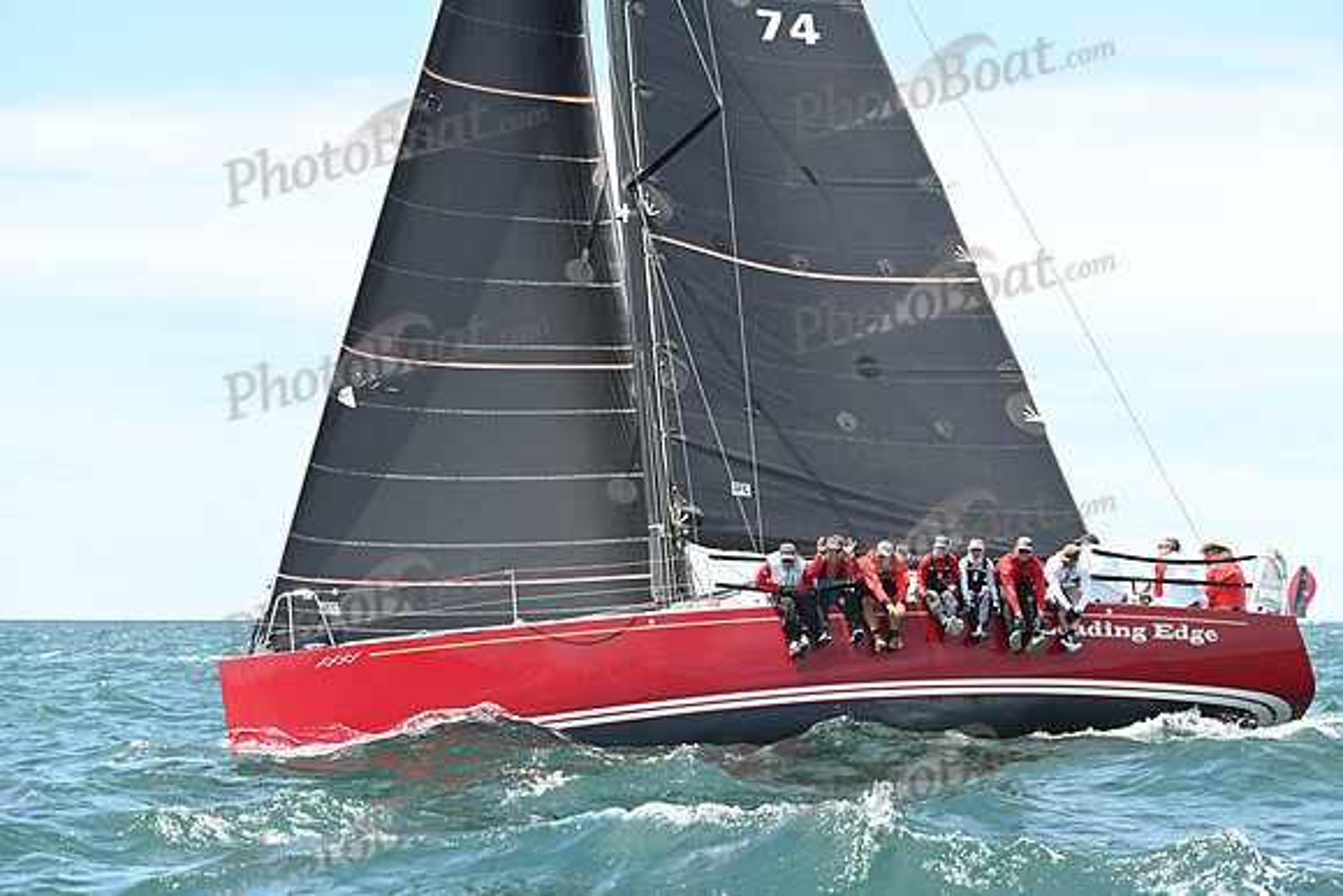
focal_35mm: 95
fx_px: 3545
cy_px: 448
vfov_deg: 14.4
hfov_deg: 21.5
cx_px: 672
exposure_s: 1/1000
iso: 320
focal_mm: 95
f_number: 5
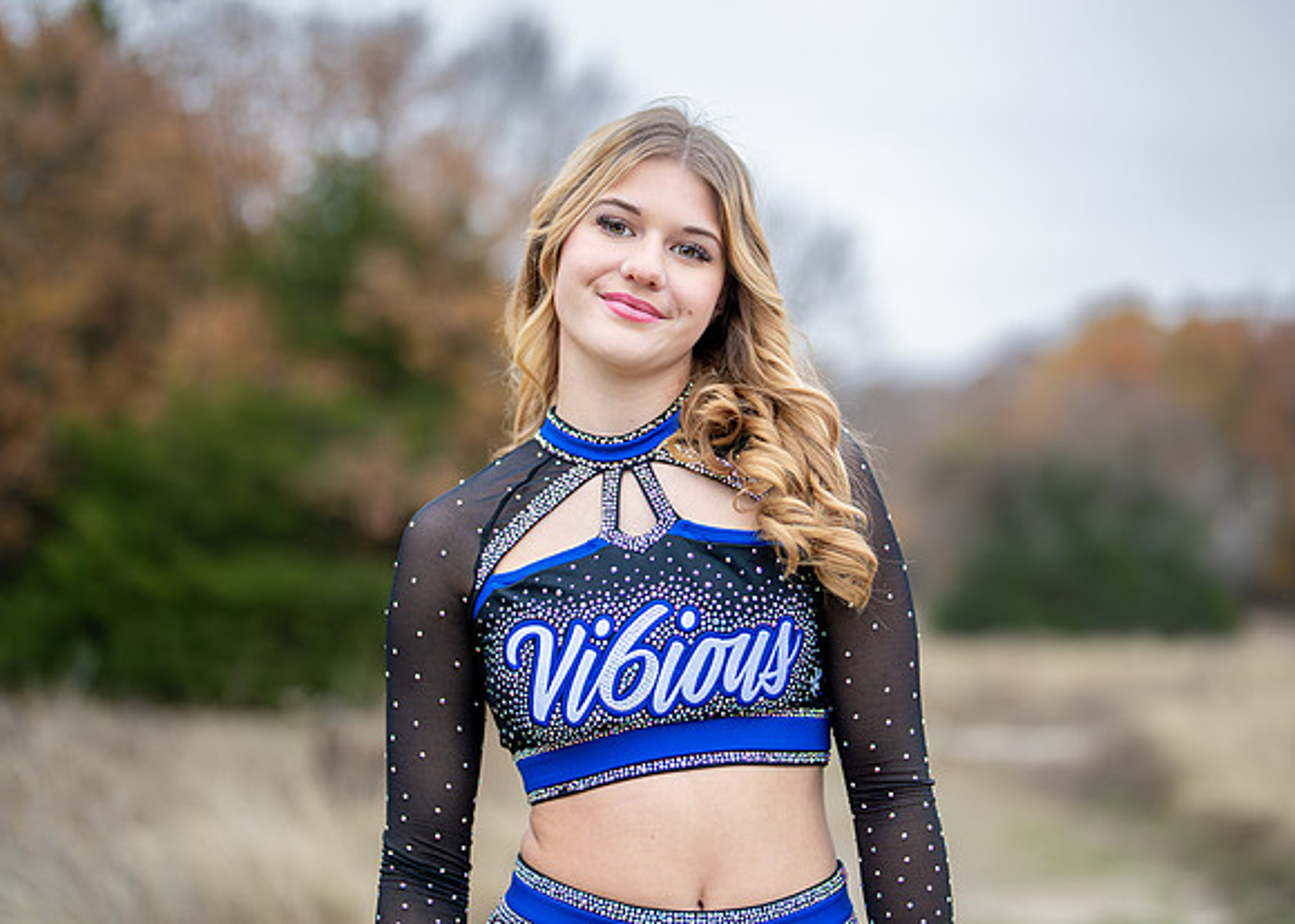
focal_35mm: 58
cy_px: 414
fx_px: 2133
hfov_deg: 33.7
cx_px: 722
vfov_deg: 24.4
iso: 400
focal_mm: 50
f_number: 1.2
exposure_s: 1/1000
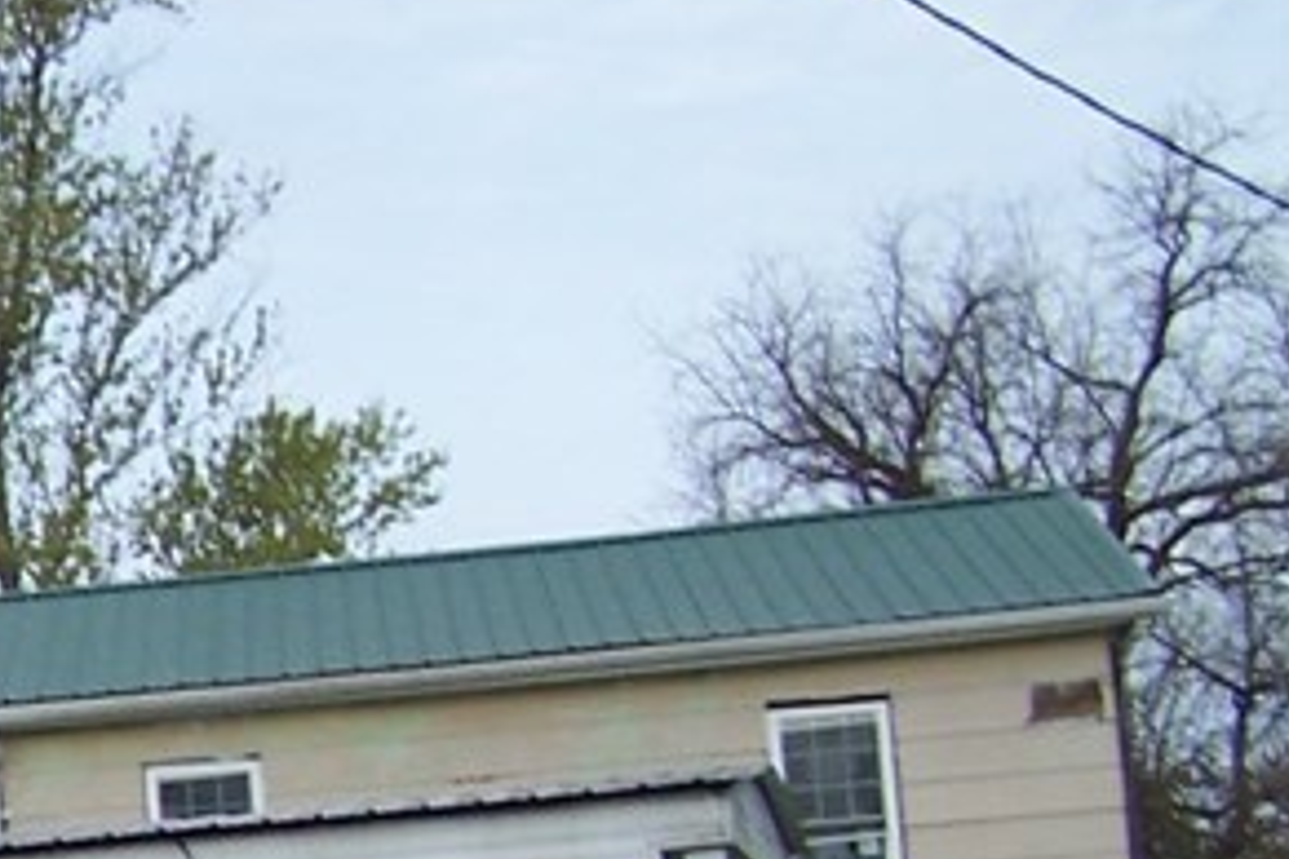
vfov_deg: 9.7
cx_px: -961
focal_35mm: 139
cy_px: 1138
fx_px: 4977
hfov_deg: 13.4
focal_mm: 6.3
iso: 80
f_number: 2.8
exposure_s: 1/750
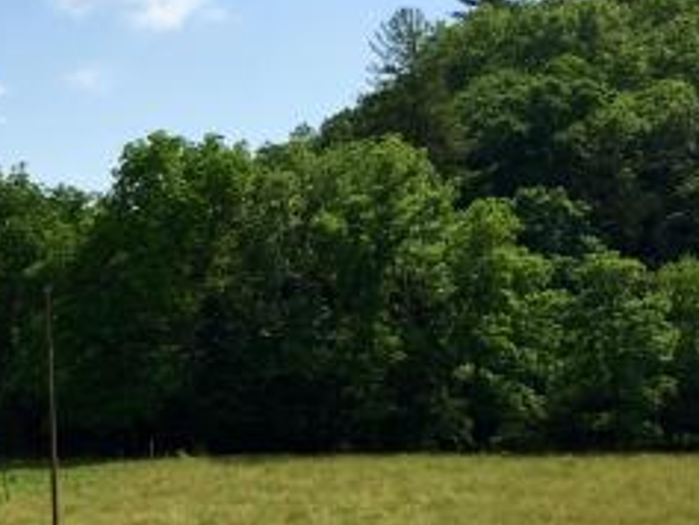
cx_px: 106
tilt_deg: +2.7
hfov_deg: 26.7
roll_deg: +1.5
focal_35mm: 71
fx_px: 1434
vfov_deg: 20.5
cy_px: 416
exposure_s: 1/3300
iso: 32
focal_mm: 4.15
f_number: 2.2
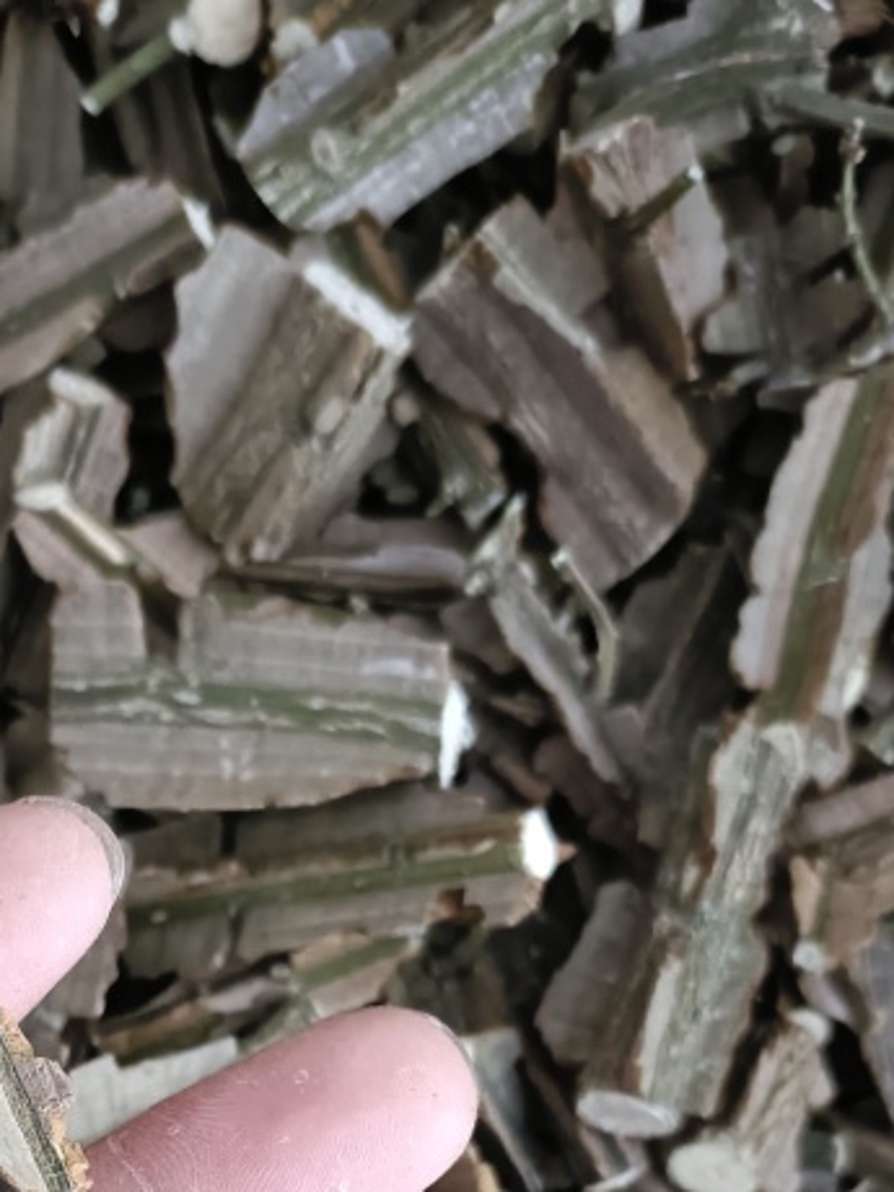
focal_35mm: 58
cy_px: 1222
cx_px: 104
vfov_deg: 30.6
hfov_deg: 24.6
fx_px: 1997
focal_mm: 4.7
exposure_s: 1/33.3
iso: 11360
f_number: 1.7
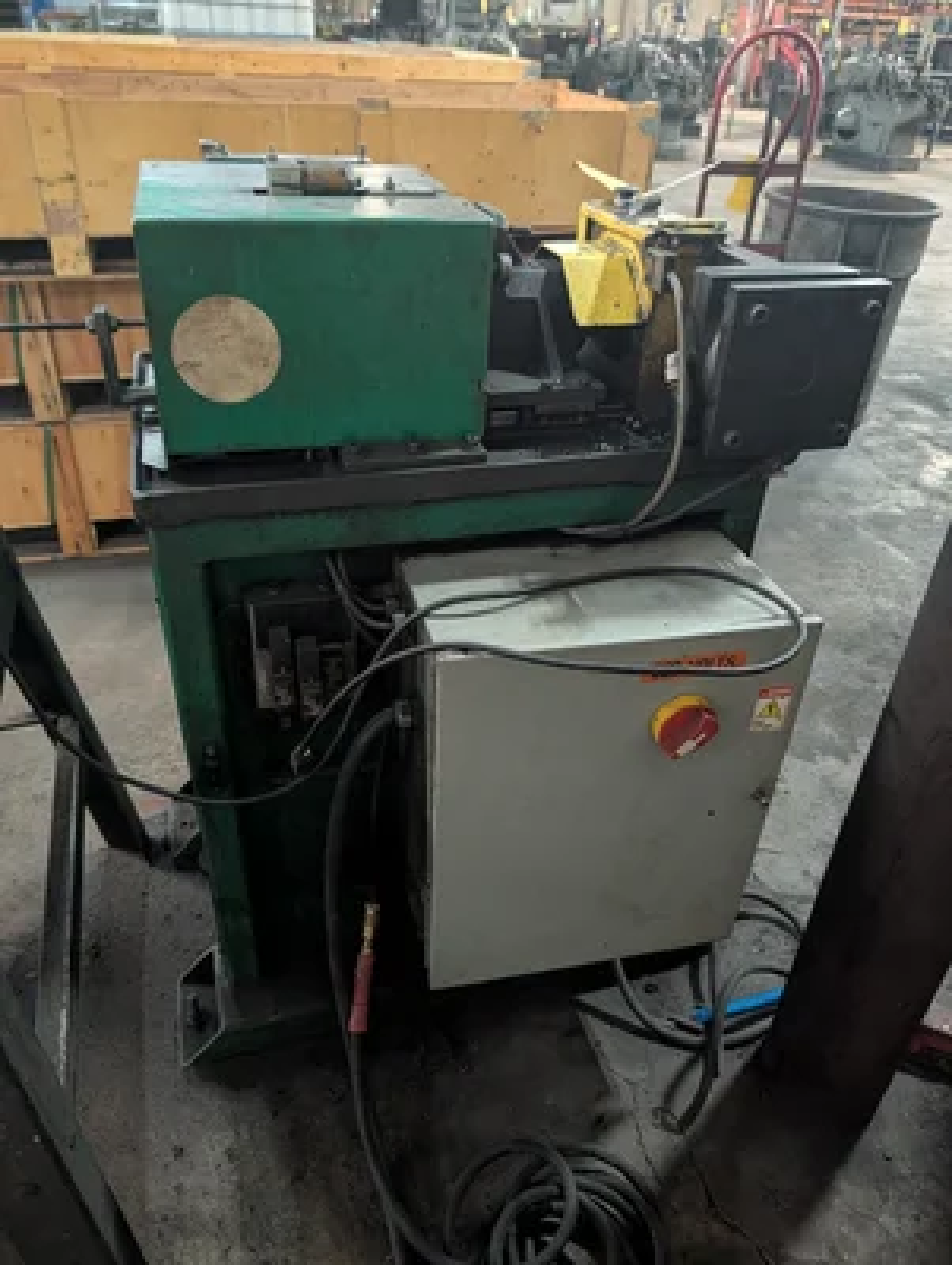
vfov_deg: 71.5
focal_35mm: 24
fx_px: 878
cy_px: 632
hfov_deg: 56.9
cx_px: 476
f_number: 1.68
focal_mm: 6.9
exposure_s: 1/60
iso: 1581
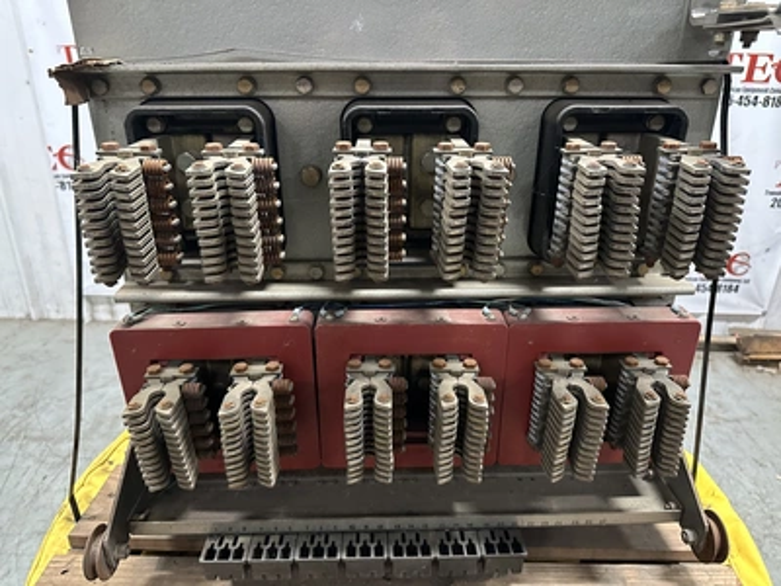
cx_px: 390
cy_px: 293
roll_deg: -0.8
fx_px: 541
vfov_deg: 56.8
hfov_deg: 71.6
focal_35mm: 24
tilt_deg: -22.8
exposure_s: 1/40
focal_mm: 6.86
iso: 800
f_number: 1.78
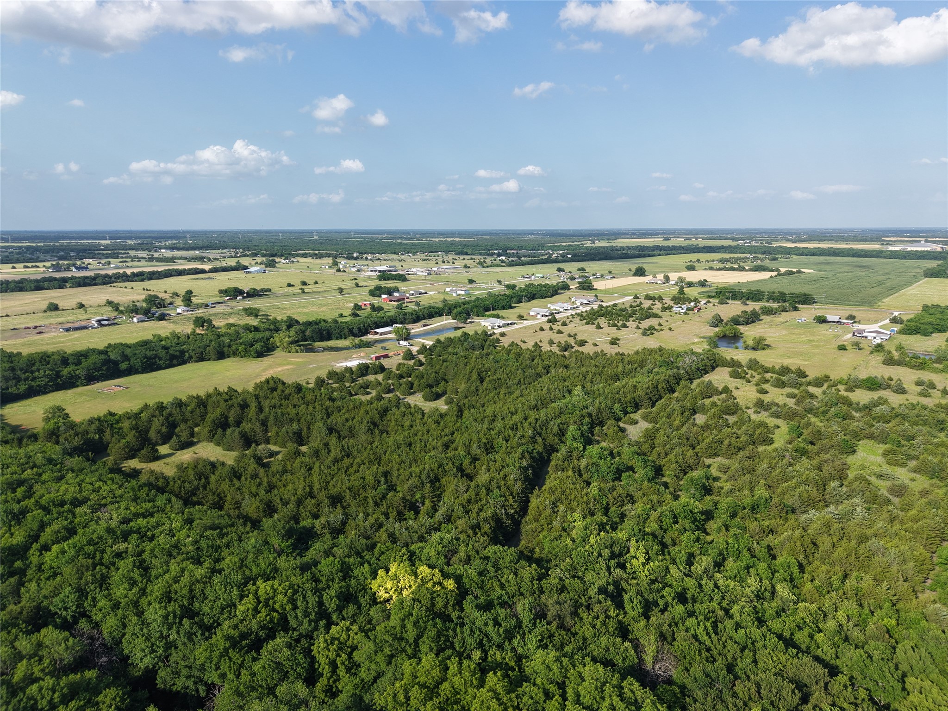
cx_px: 474
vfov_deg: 56.8
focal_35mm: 24
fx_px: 657
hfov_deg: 71.6
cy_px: 356
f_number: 1.8
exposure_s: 1/2500
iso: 140
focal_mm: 8.67
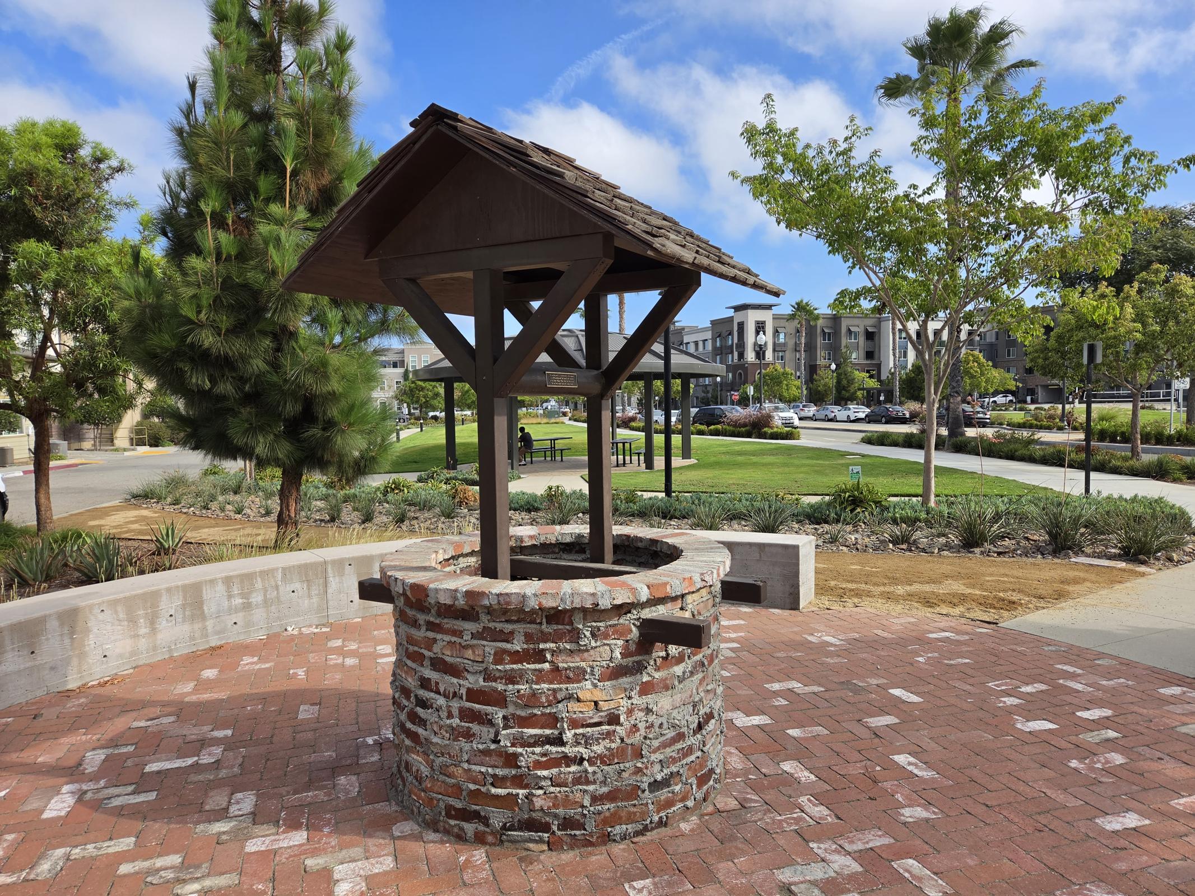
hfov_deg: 73.9
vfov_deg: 58.9
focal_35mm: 23
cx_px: 598
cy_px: 448
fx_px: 794
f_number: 1.8
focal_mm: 5.4
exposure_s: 1/2537
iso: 80
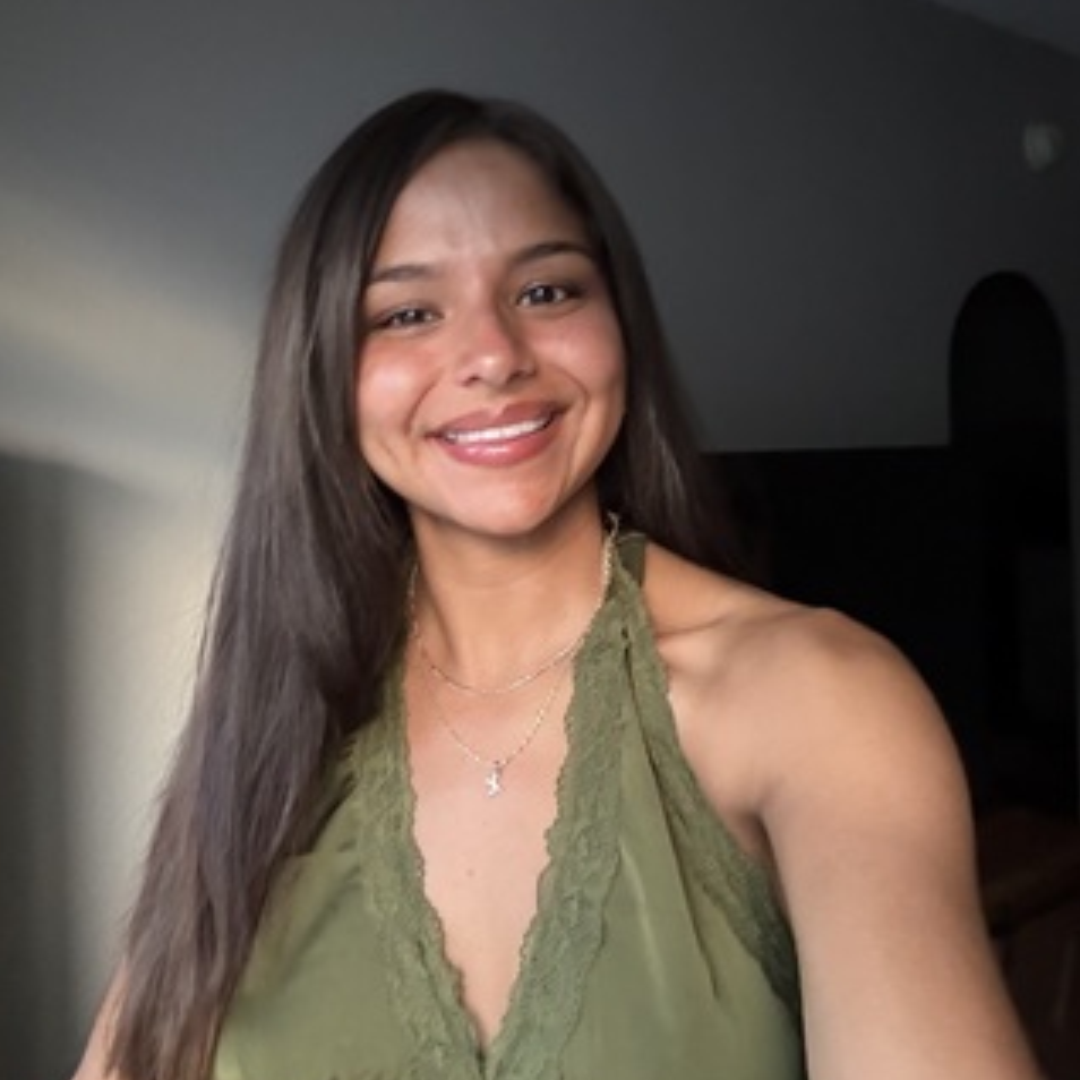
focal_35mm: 32
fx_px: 1130
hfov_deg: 51.1
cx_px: 548
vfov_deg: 50.5
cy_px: 397
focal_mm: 2.69
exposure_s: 1/30
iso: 500
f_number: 1.9
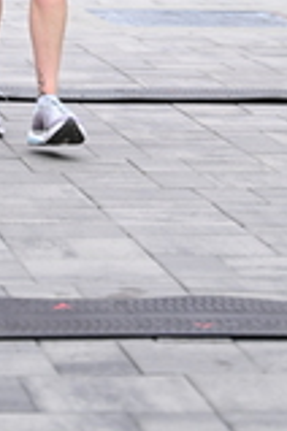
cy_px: -279
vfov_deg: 8.3
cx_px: 91
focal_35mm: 242
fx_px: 2894
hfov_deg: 5.7
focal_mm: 70
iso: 640
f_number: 2.8
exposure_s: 1/1250
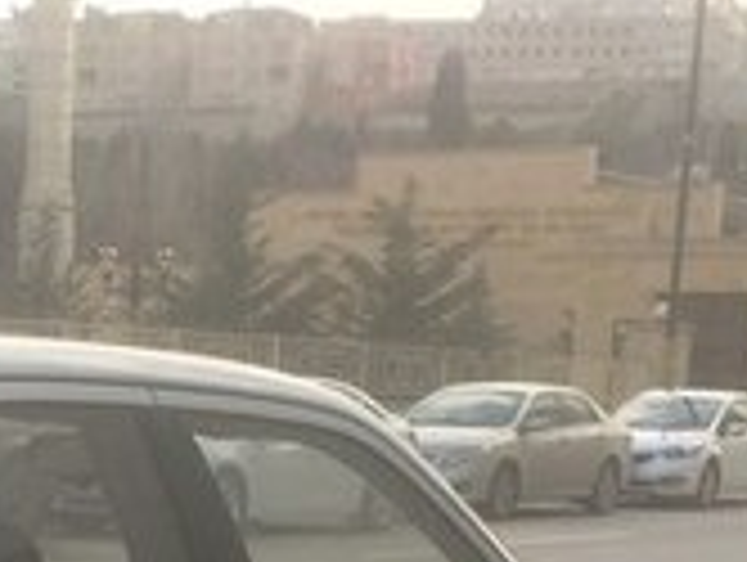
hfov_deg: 16.8
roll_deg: -2.2
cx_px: 58
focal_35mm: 115
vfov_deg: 11.9
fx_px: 2485
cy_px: 1032
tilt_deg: -11.8
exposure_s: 1/554
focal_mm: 4.15
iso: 32
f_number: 2.2
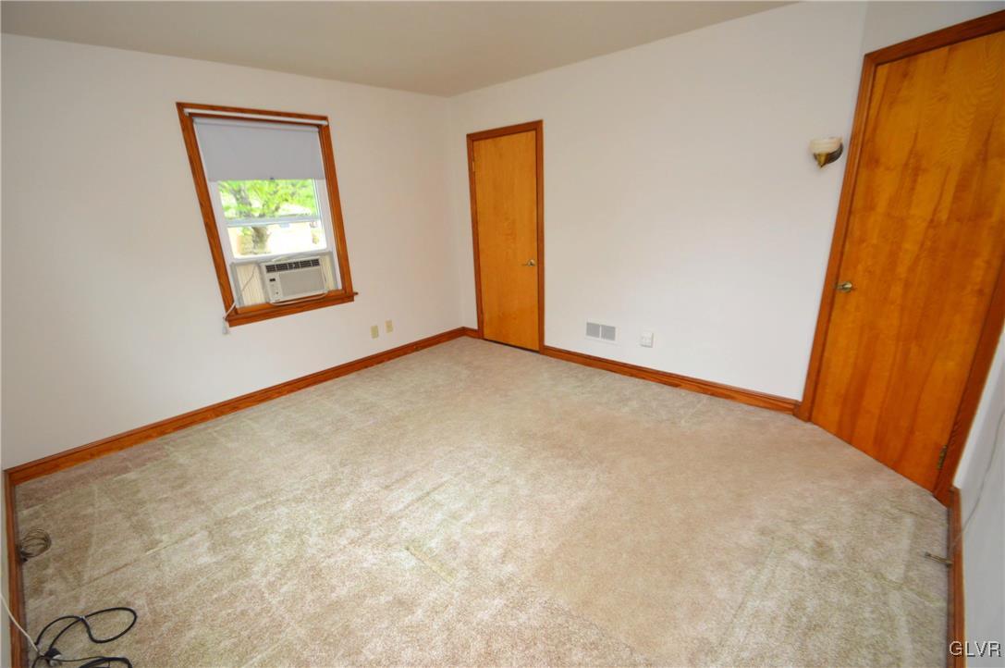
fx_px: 418
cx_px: 502
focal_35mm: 15
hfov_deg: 100.5
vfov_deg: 77.2
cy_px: 334
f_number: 4
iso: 400
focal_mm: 10
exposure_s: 1/60
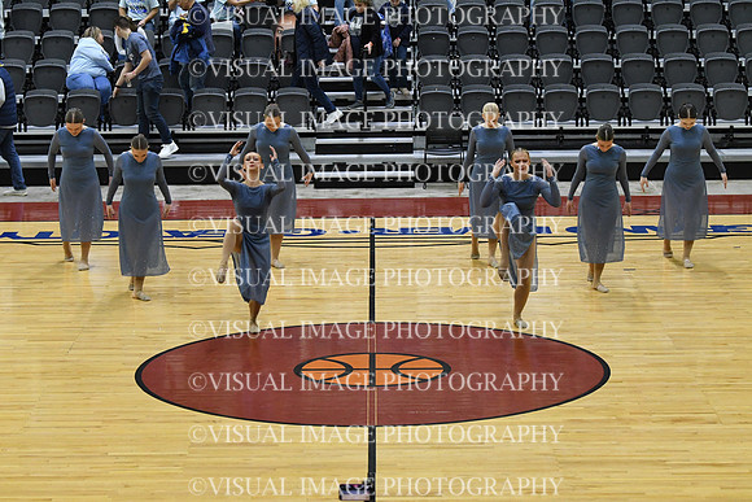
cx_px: 376
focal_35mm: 108
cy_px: 251
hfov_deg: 18.9
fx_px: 2256
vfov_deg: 12.7
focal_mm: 72
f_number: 4
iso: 5000
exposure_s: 1/500
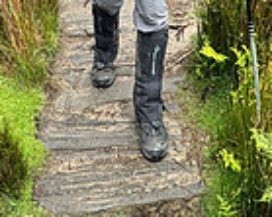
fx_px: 459
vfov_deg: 20.7
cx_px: 147
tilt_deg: -1.2
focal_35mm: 57
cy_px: -148
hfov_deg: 33.0
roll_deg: +2.0
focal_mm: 2.22
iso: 40
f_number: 2.2
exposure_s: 1/136
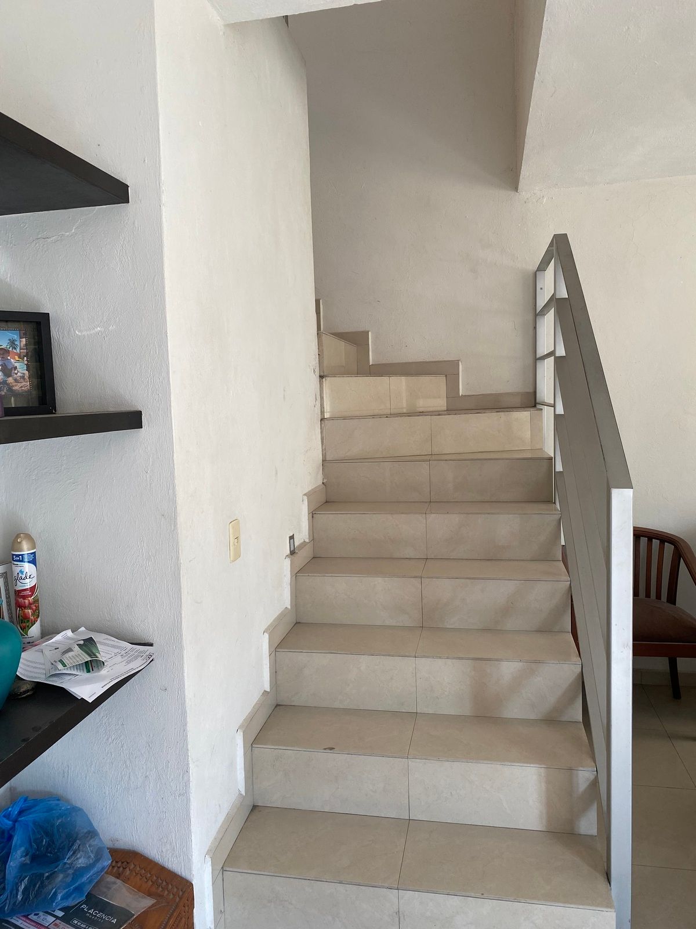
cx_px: 348
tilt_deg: -2.9
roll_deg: +0.9
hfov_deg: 53.1
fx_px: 697
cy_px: 464
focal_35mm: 26
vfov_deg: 67.3
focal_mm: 4.25
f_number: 1.8
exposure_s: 1/121
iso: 125
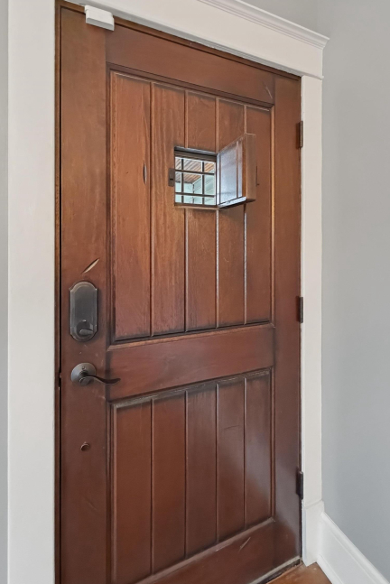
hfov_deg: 77.3
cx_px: 204
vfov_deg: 100.4
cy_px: 290
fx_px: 243
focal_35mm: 15
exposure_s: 1/60
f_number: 2.2
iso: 1000
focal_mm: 2.2
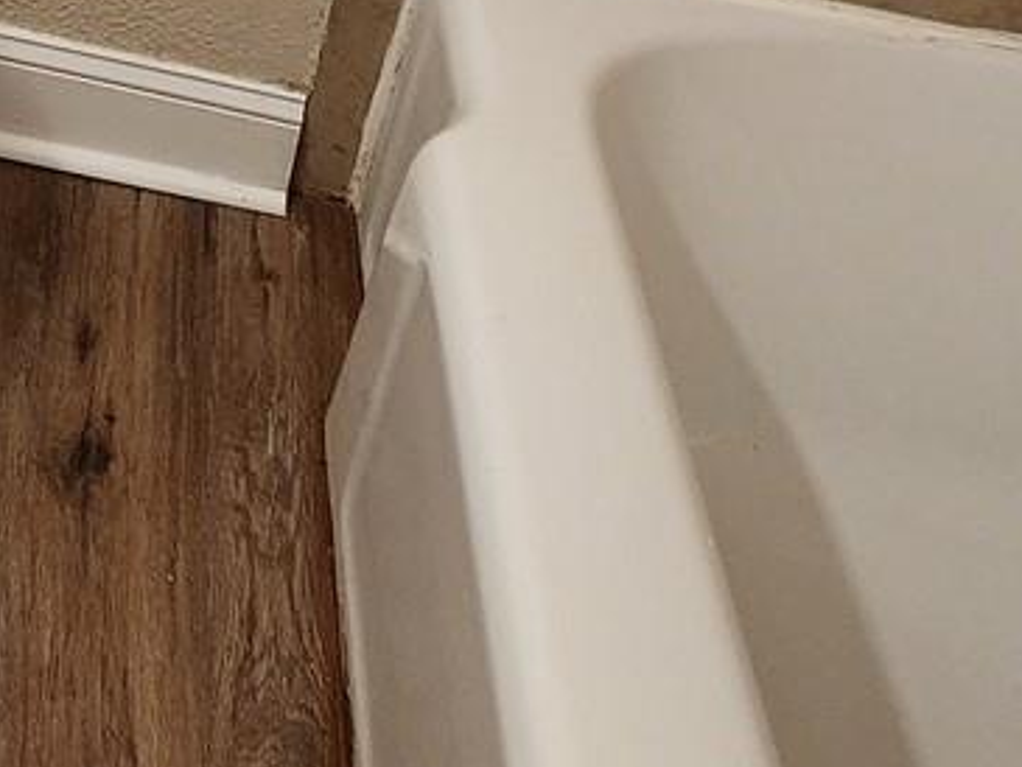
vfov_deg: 21.2
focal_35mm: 57
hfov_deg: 25.6
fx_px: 1683
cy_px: -420
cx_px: -501
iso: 160
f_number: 2.2
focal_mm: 2.2
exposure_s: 1/60
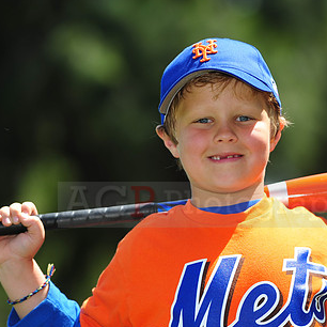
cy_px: 196
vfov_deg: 5.4
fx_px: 3441
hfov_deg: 5.4
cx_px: 237
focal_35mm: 322
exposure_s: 1/1000
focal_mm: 200
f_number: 4.5
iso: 200
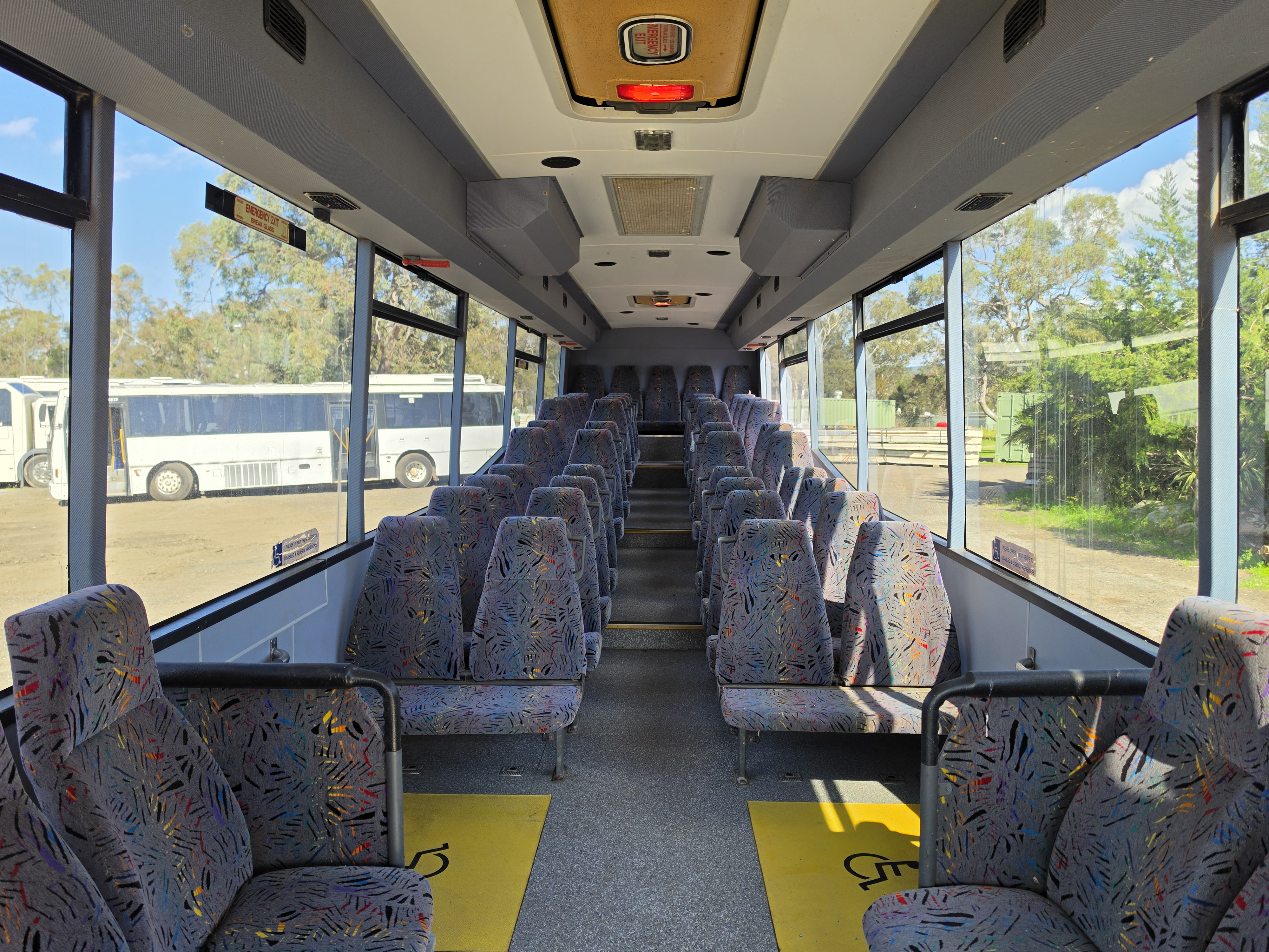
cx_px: 634
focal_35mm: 23
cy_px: 476
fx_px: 843
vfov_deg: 58.9
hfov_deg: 73.9
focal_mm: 6.5
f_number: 1.4
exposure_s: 1/180
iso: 25
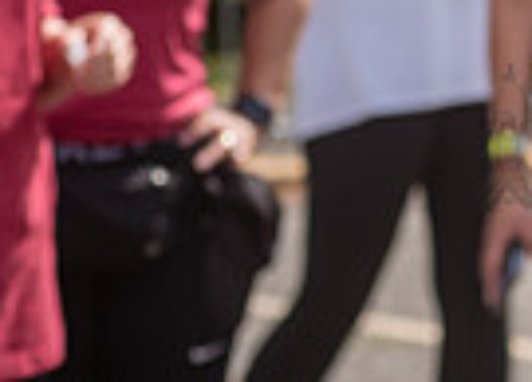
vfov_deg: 3.9
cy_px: -68
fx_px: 5617
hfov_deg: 5.3
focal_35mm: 371
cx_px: 1087
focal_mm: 80
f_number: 4.5
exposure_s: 1/1600
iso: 250
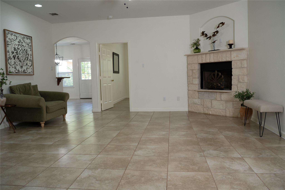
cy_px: 95
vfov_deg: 46.4
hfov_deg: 65.5
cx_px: 142
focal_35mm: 28
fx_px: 222
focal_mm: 28
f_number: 6.3
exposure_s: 1/100
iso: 640
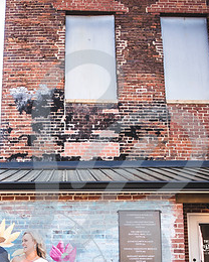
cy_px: 220
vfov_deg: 44.0
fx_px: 302
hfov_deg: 37.7
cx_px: 64
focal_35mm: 39
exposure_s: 1/400
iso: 100
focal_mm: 24
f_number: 2.8
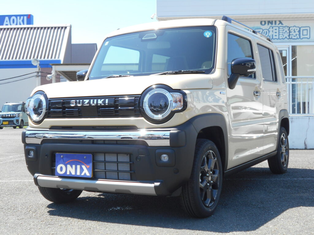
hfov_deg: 38.2
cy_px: 118
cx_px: 157
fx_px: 454
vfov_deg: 29.1
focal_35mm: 50
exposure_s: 1/250
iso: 80
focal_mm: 8.8
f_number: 4.5
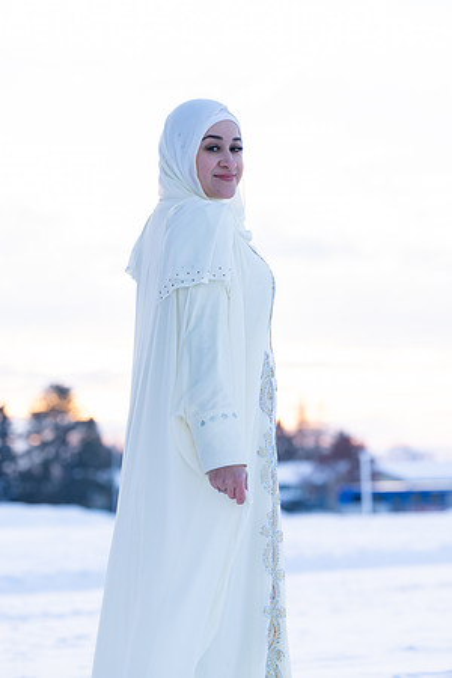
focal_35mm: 123
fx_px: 2316
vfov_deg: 16.7
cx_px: 226
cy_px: 339
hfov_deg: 11.1
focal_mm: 123
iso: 100
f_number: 4.5
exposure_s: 1/125
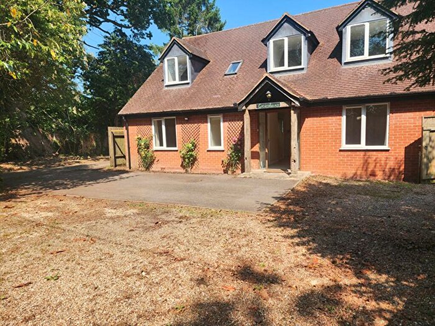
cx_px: 218
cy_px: 163
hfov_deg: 73.9
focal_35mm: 23
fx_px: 289
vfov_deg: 58.9
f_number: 1.8
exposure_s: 1/625
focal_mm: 6.4
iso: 12
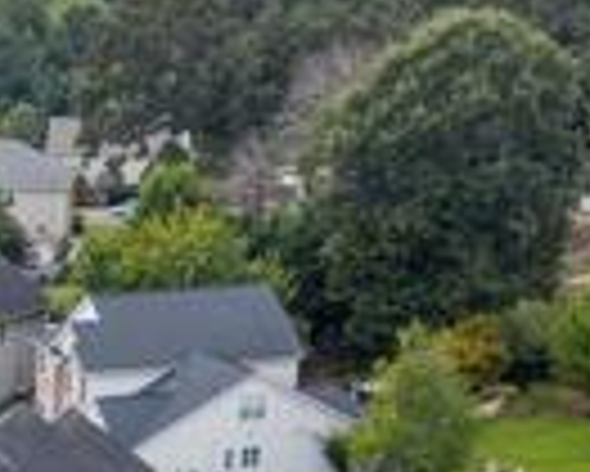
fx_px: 1870
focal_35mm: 107
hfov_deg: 17.2
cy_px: 782
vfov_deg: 13.3
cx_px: -95
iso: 200
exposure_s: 1/60
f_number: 1.8
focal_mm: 8.67
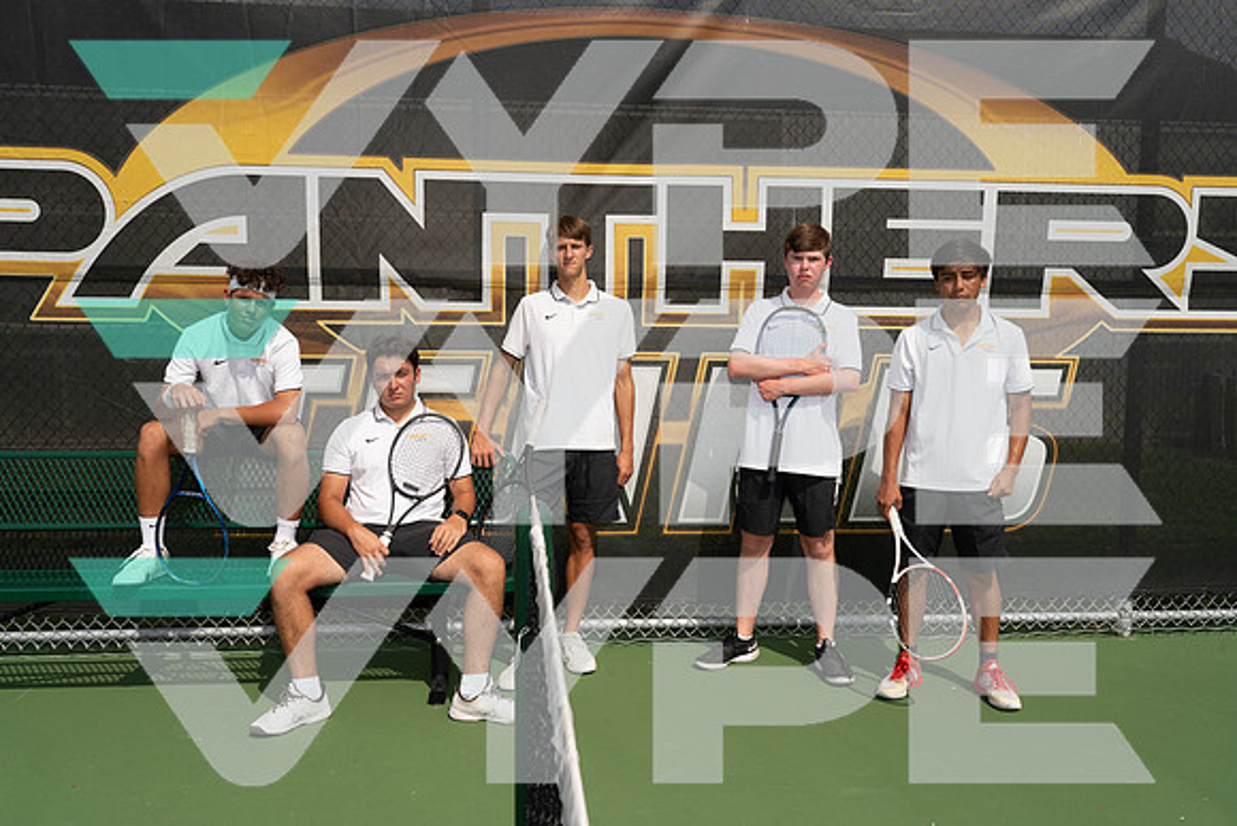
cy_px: 413
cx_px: 618
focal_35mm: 32
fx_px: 1100
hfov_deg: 58.7
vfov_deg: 41.1
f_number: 11
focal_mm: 32
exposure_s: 1/250
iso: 100
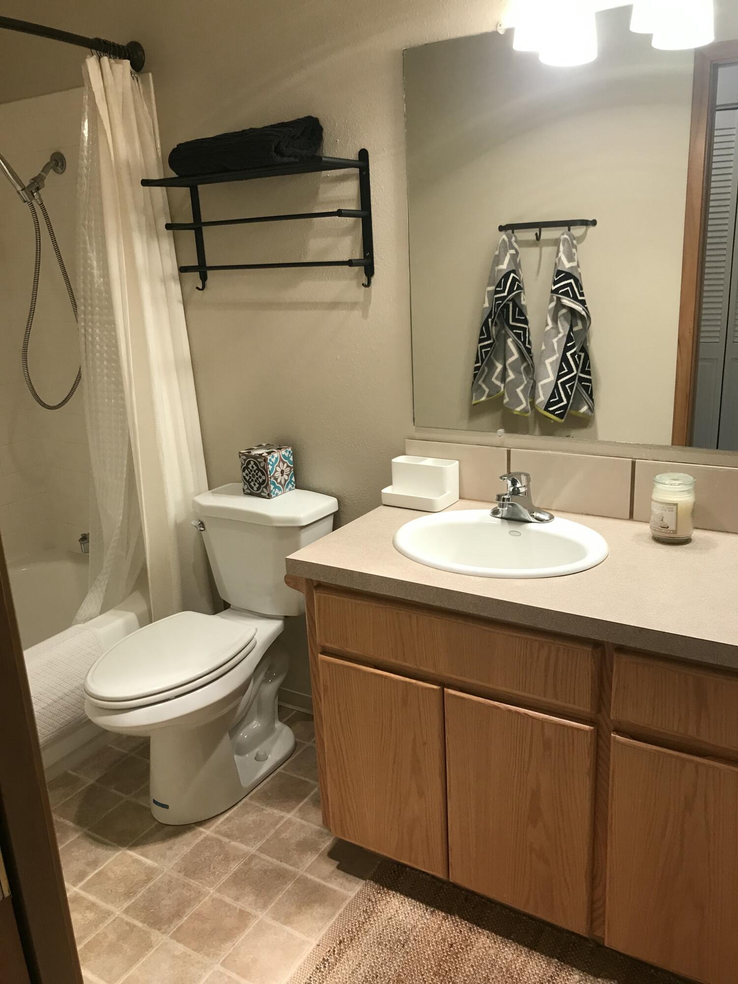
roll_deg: +3.1
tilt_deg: -15.6
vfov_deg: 63.4
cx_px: 369
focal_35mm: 28
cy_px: 492
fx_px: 796
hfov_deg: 49.7
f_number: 1.8
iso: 25
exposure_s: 1/40
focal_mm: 3.99
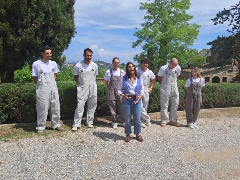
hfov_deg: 65.3
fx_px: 187
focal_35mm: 27
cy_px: 90
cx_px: 120
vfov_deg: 51.4
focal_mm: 4
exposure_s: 1/805
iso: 50
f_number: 1.8
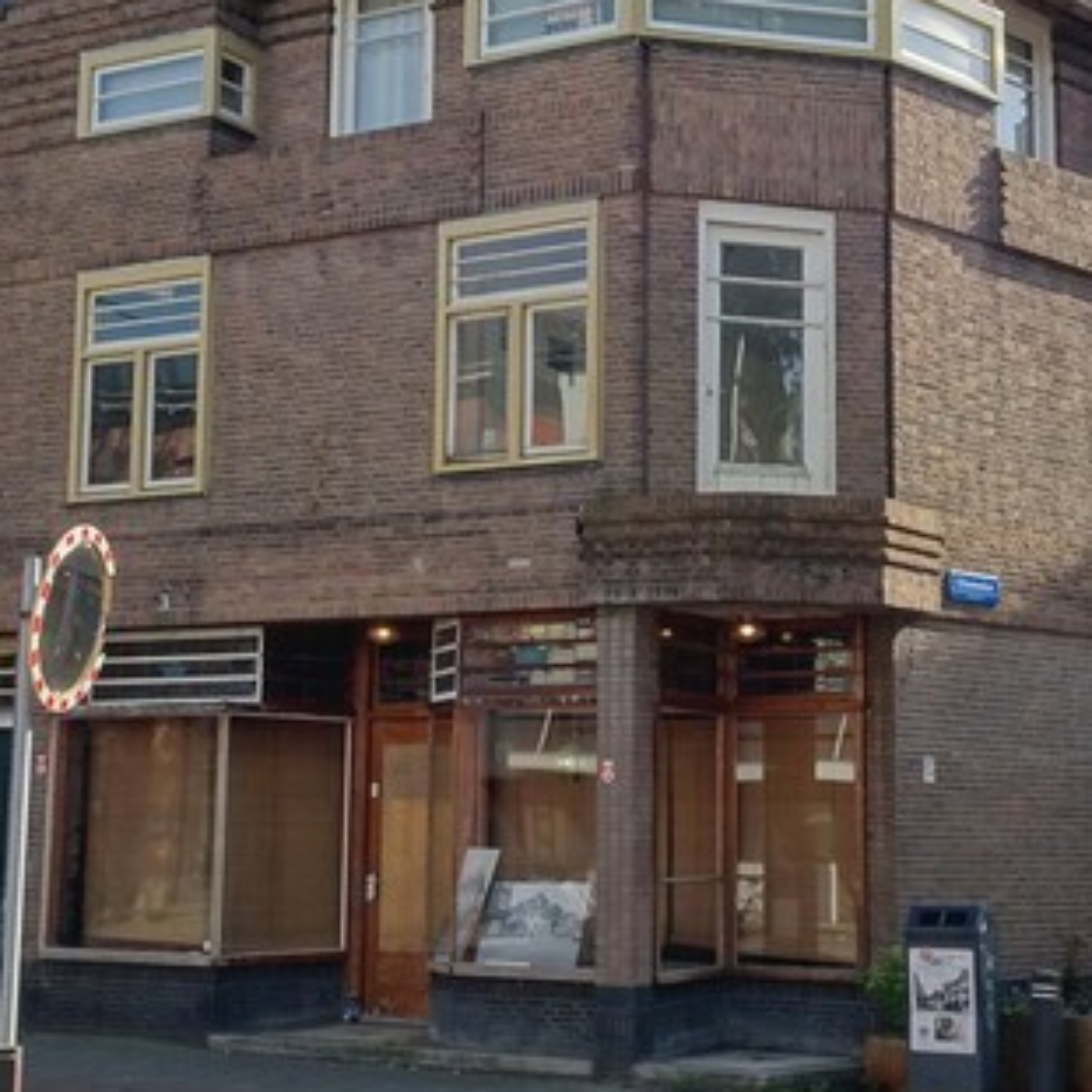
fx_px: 2106
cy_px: 469
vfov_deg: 29.0
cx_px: 557
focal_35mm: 59
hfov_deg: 29.1
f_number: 8
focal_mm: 5.43
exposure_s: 1/60
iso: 80
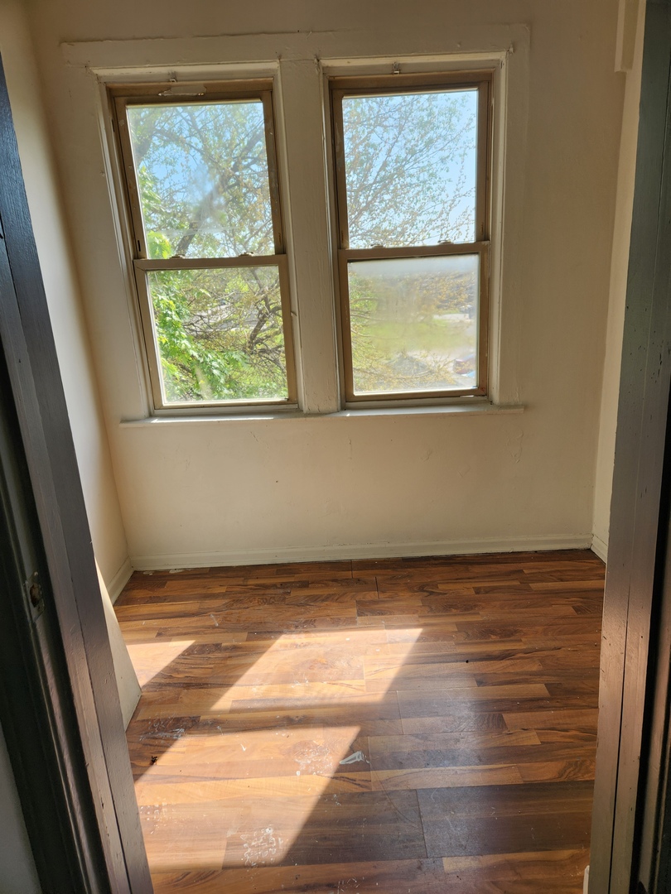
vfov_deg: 73.9
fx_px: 594
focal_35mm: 23
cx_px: 336
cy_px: 447
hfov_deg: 58.9
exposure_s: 1/496
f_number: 1.8
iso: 20
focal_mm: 5.4
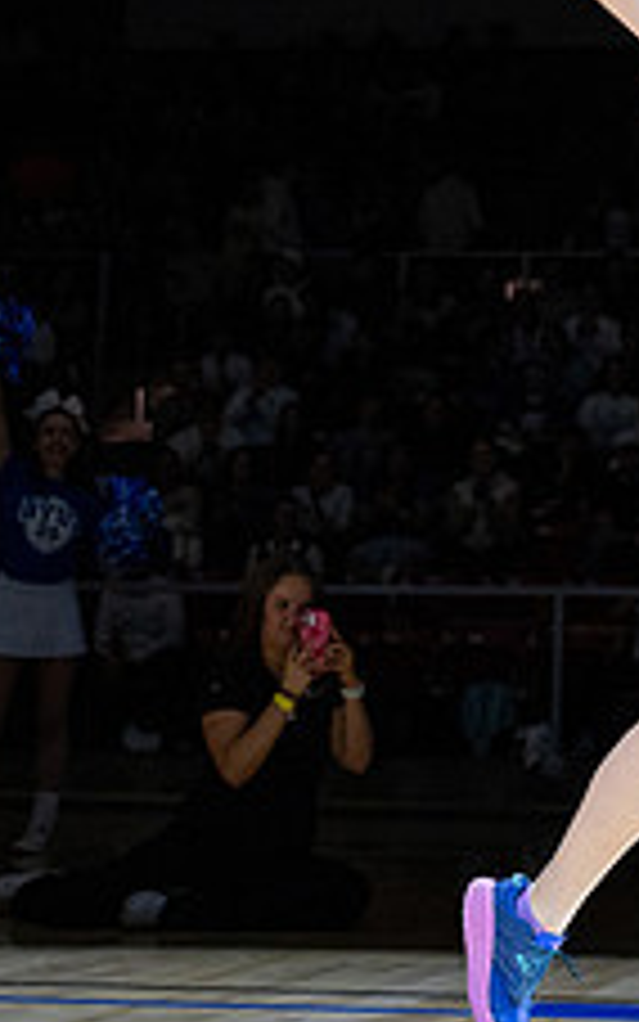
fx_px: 2896
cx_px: 824
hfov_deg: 12.2
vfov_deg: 20.0
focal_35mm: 104
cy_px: 385
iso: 4000
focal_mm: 40
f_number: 2.8
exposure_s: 1/2000
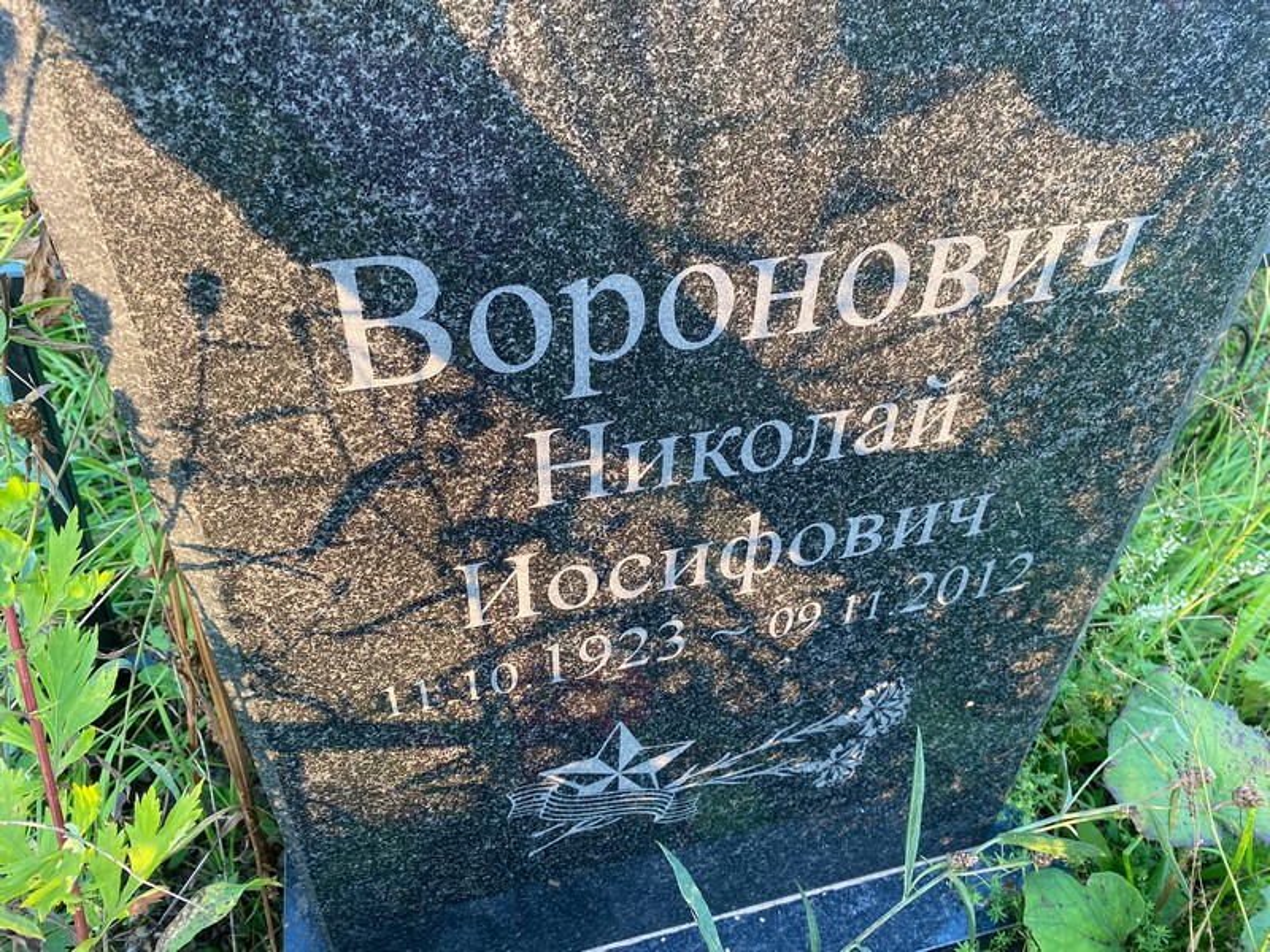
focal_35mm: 26
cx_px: 635
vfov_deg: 53.1
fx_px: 954
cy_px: 476
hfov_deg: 67.3
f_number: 1.8
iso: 125
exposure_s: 1/121
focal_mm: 4.25
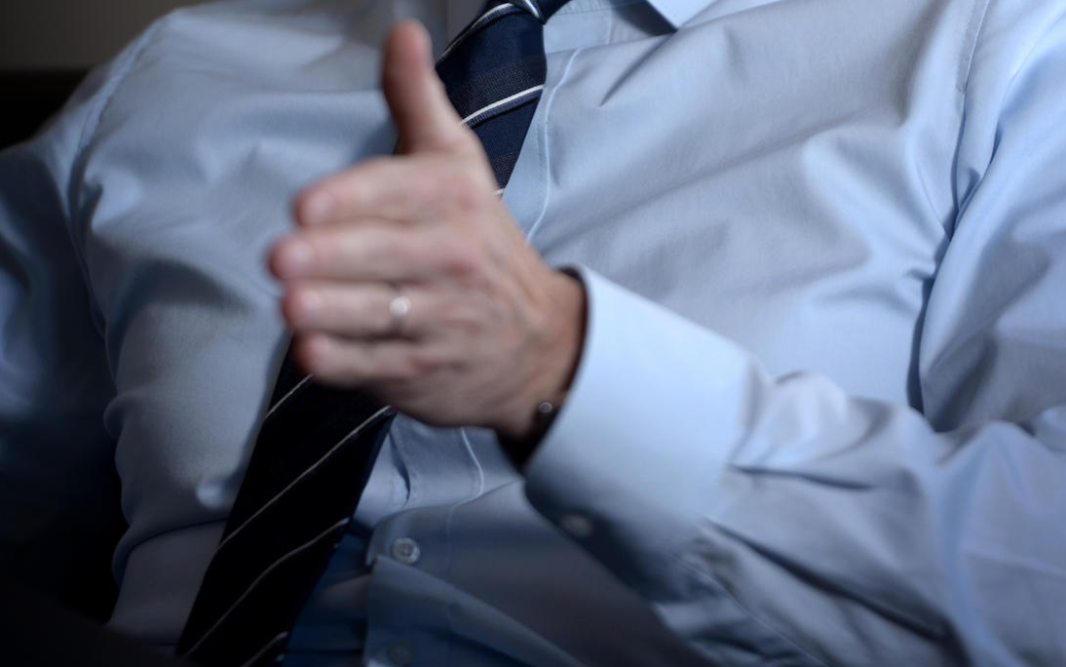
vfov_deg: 3.7
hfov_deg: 5.9
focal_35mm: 358
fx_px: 10402
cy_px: -204
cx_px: 540
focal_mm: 200
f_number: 2.8
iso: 250
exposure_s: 1/200
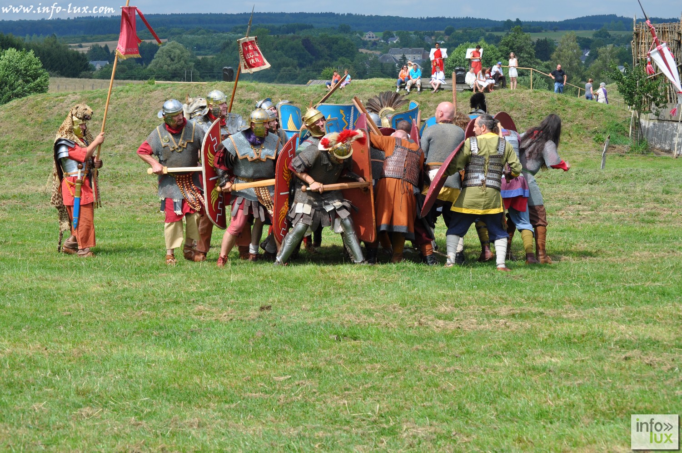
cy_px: 226
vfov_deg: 16.5
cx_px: 341
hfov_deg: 24.6
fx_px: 1561
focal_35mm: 82
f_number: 9
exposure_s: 1/320
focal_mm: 55
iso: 200
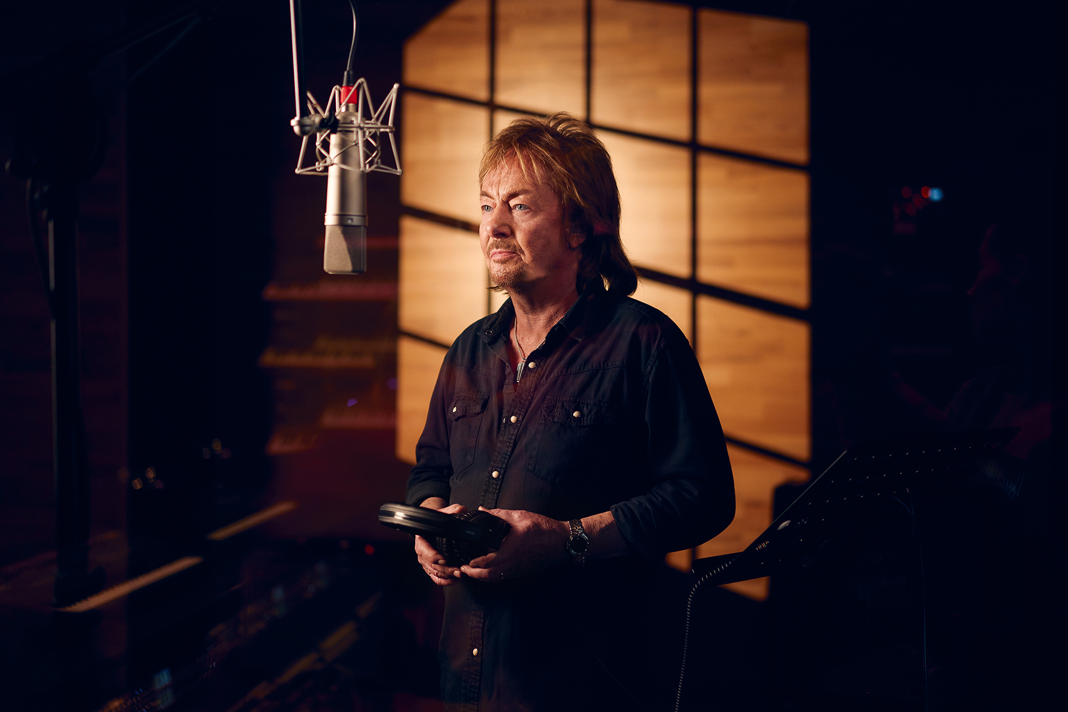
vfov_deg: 24.6
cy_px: 356
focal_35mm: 55
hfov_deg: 36.2
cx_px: 534
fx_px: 1632
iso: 640
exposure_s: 1/125
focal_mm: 55
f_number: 2
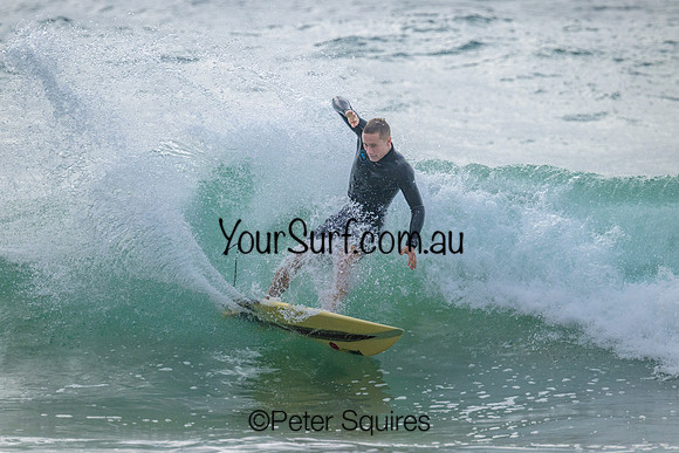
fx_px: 12486
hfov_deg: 3.1
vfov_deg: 2.1
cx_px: 331
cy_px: 212
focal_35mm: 662
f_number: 11
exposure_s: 1/2000
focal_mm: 610
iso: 1000
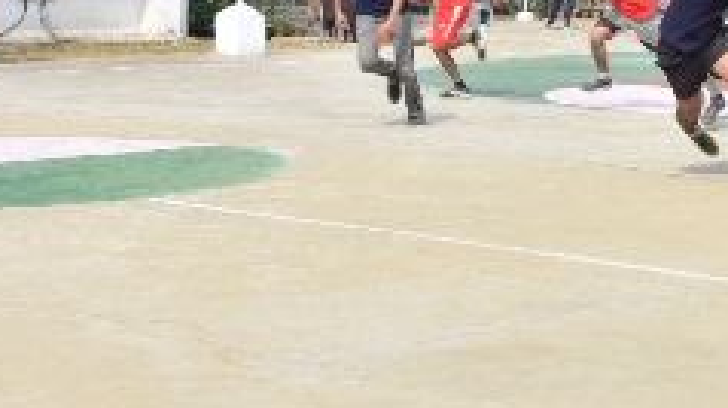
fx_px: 1948
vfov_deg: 11.9
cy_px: 17
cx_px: 953
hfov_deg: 19.5
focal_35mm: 101
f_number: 10
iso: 200
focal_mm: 24
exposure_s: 1/200
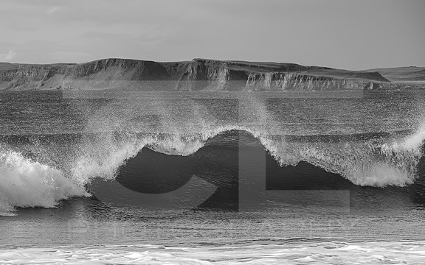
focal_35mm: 302
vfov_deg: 4.3
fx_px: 3498
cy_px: 183
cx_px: 124
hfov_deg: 6.9
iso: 400
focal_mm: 135
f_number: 10
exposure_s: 1/2000
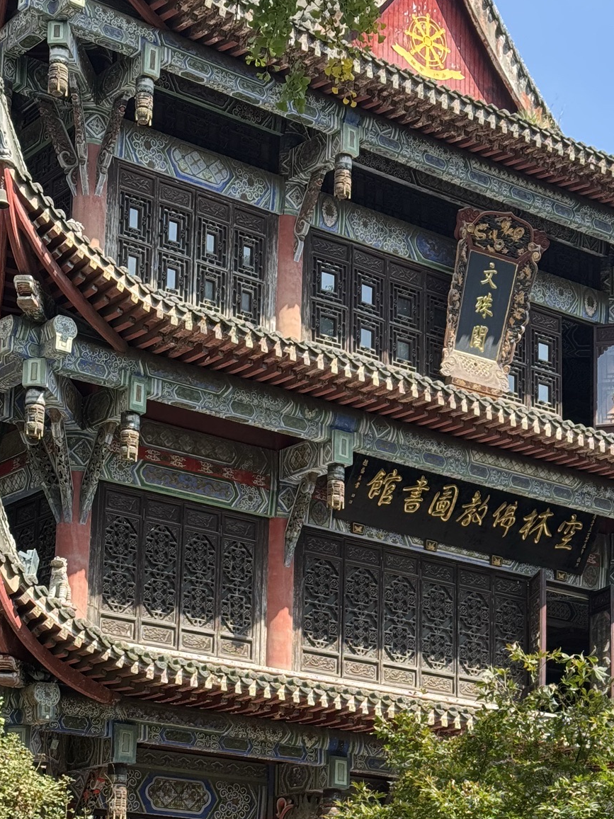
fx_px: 1964
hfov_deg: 17.7
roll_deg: -0.7
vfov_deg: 23.3
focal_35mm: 83
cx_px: 421
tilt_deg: +12.5
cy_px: 629
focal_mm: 6.76
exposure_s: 1/651
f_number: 1.78
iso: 64
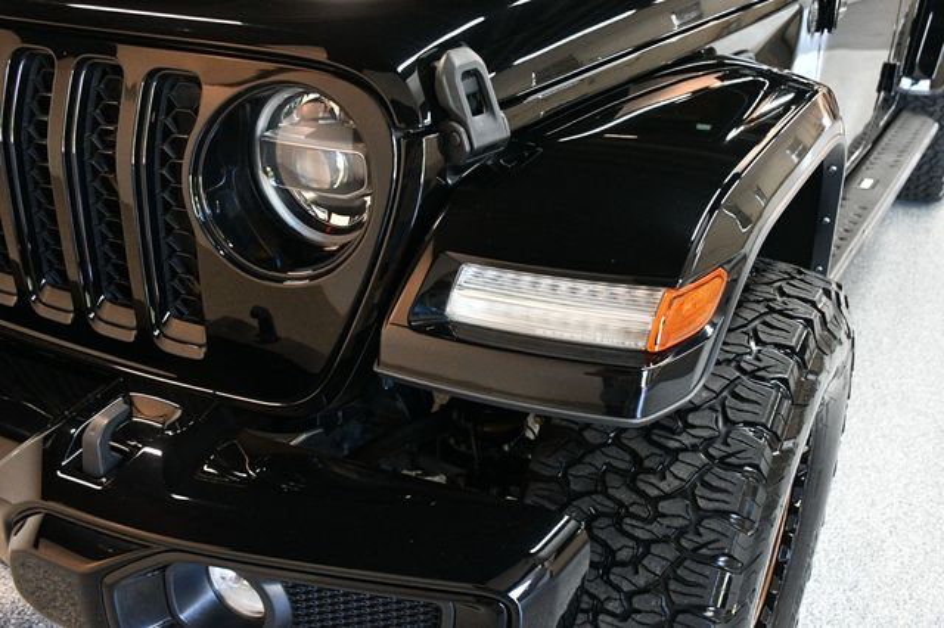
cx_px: 472
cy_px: 314
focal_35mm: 36
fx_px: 943
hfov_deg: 53.2
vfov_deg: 36.8
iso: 3200
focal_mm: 24
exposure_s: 1/80
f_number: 3.8
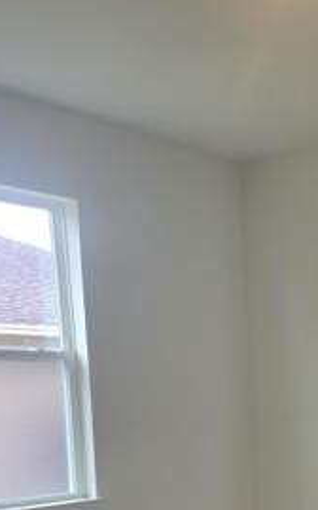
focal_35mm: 58
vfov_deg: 32.6
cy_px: 497
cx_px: 384
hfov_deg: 20.8
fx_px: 805
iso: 40
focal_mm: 6.3
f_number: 1.7
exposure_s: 1/120
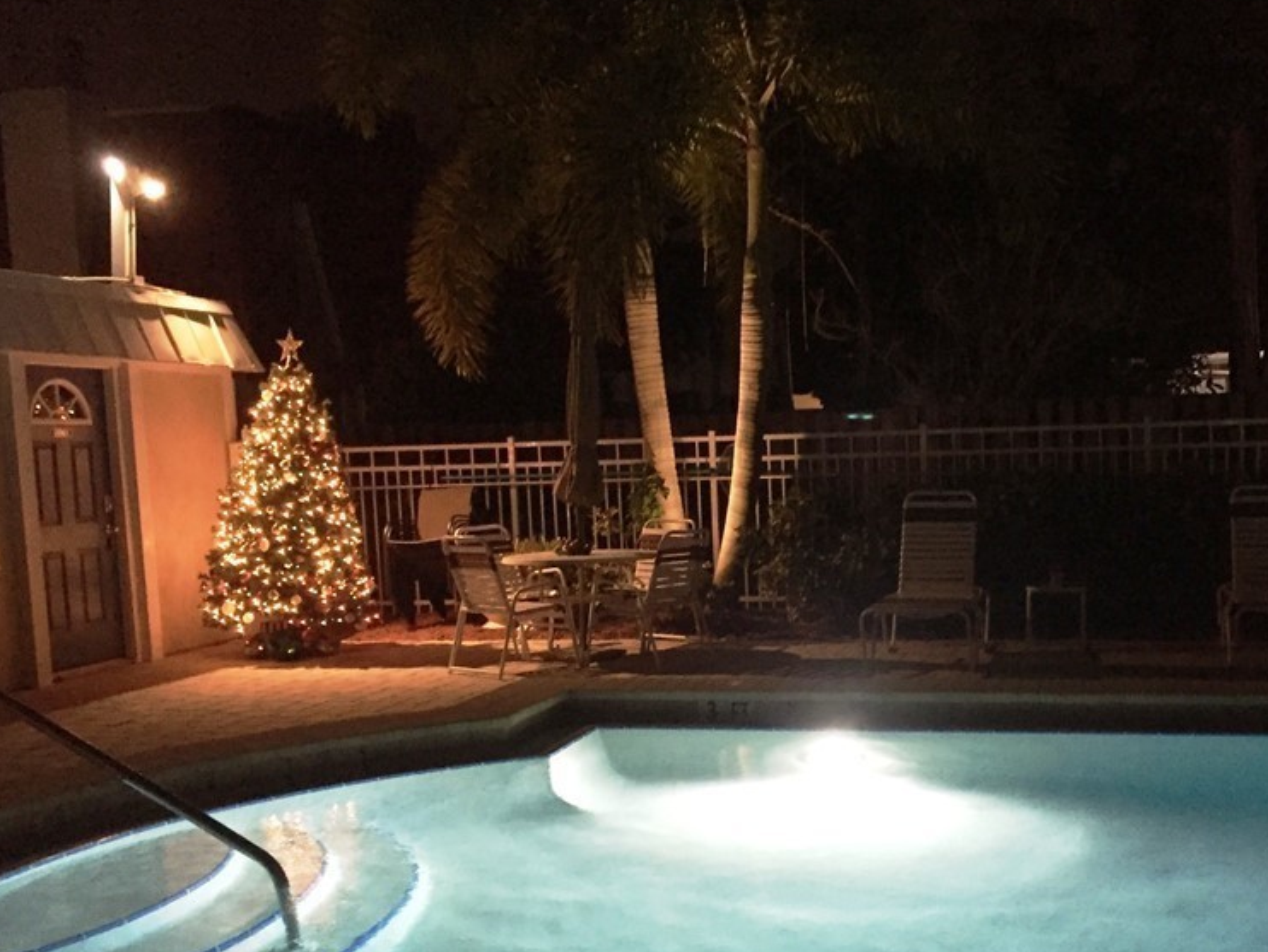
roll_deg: +1.0
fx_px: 1466
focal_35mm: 40
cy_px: 603
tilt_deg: -6.8
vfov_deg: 35.7
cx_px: 813
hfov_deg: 46.3
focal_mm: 4.15
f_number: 2.2
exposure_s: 1/15
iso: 320
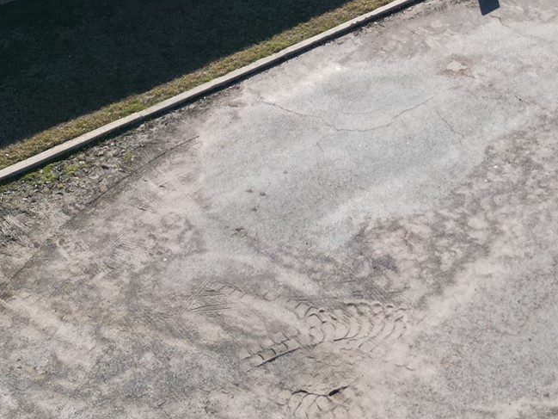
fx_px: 1145
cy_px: -42
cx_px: 454
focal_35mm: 71
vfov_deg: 19.8
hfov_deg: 26.8
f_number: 1.7
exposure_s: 1/3000
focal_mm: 6.72
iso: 200
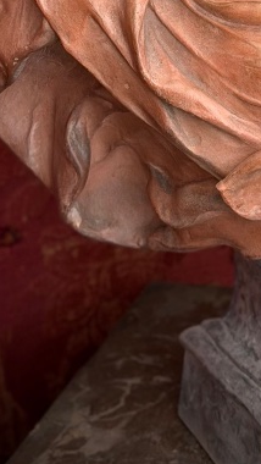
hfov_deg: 7.2
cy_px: -187
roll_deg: -0.1
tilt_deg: -9.1
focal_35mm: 165
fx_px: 2028
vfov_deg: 12.5
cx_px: 388
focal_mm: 6.76
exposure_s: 1/60
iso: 200
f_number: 1.78
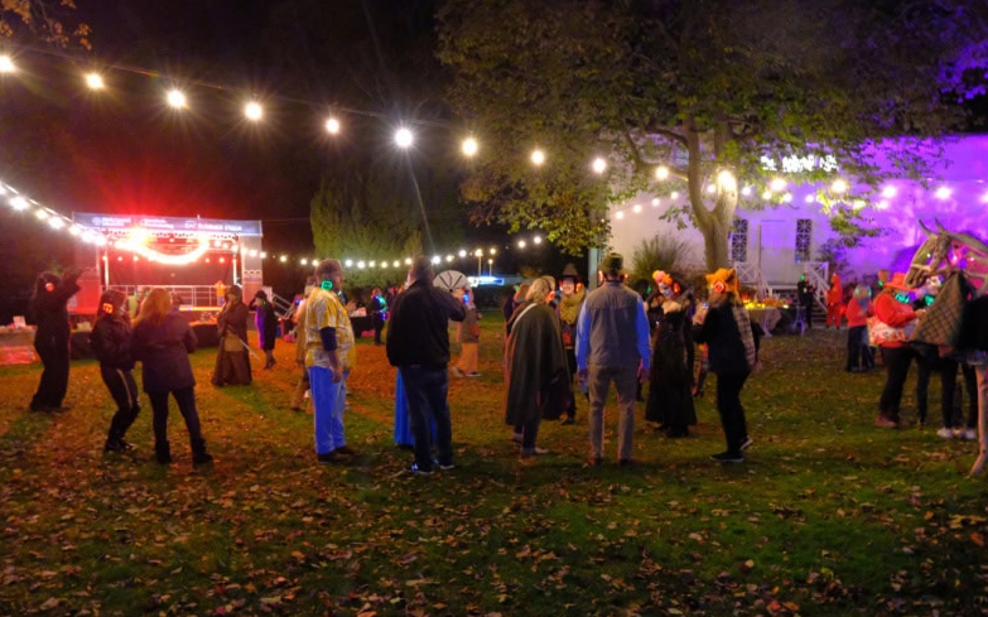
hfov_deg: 72.6
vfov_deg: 49.2
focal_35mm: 25
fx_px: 673
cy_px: 334
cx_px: 491
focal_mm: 16
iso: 12800
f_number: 4
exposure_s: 1/15
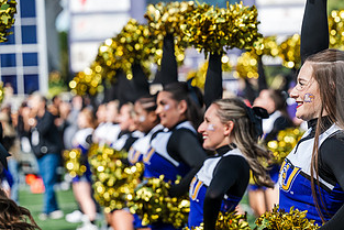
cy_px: 179
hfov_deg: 10.7
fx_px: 1826
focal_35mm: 191
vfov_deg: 7.2
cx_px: 303
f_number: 3.5
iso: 250
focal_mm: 103
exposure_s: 1/1600
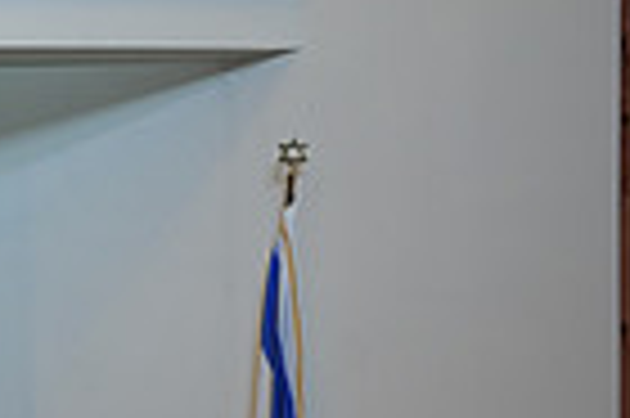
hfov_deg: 12.2
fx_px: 2604
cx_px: -639
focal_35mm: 149
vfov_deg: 9.0
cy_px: 539
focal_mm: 36
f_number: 4.5
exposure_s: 1/50
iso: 500
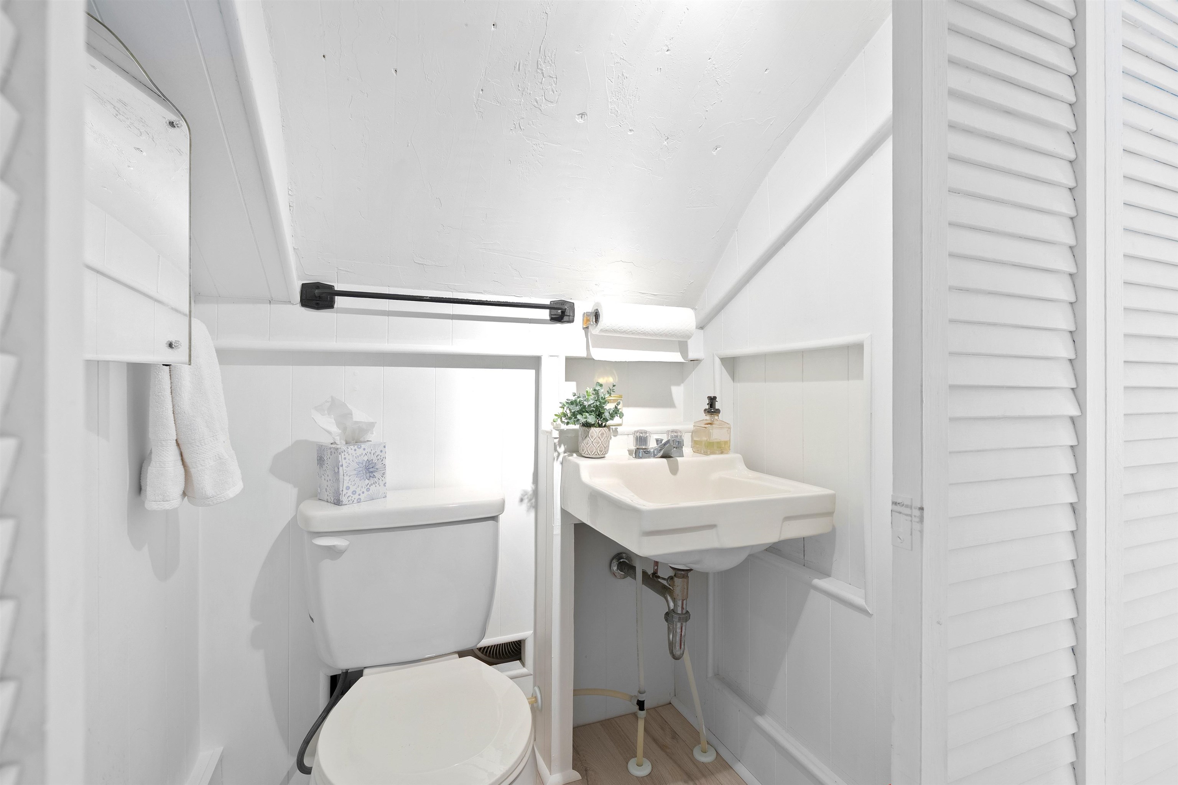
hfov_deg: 96.7
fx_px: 524
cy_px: 392
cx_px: 589
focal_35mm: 16
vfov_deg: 73.7
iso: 320
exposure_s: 1
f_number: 8
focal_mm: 16
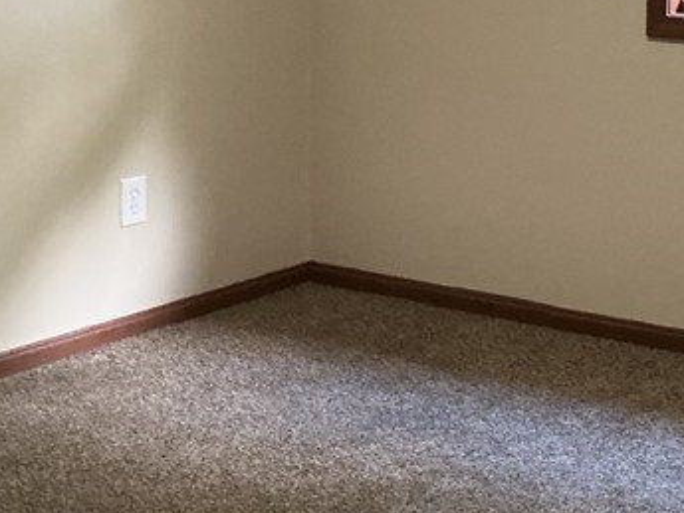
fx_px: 1700
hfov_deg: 21.9
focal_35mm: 86
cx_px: 690
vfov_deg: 17.0
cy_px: 71
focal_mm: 3
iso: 200
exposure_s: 1/40
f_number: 1.8
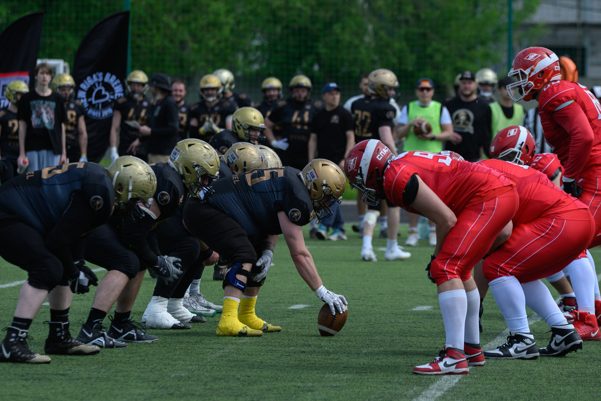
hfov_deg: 6.9
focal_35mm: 300
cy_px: 200
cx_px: 300
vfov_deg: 4.6
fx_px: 5008
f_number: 4.5
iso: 400
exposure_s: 1/3200
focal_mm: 200
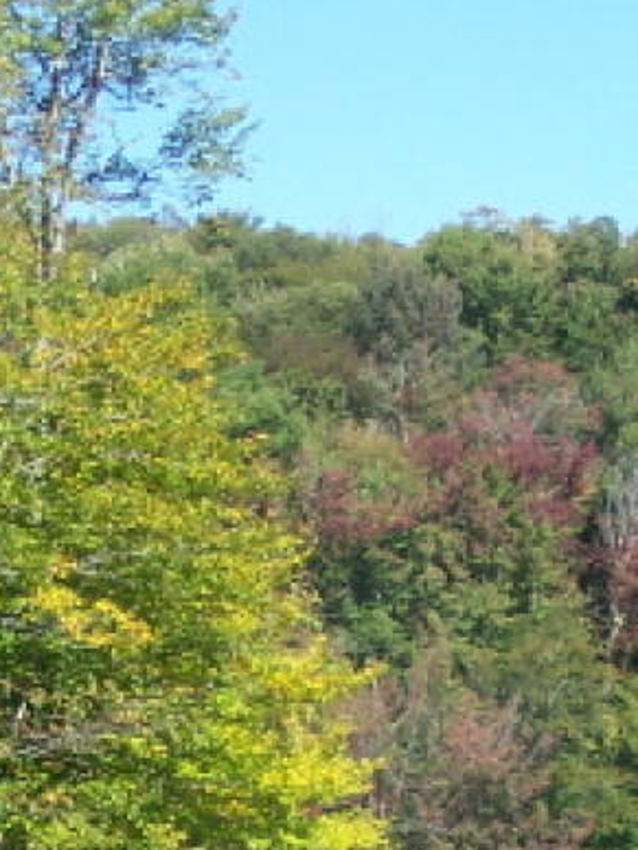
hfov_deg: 6.6
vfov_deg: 8.8
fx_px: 5529
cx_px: 392
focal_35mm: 225
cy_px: 816
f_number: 3.2
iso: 80
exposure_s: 1/500
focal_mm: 10.7
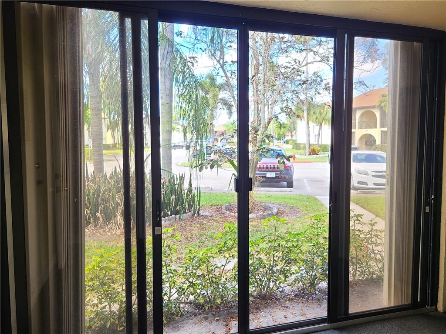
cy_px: 167
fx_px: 335
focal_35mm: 26
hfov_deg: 67.3
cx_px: 223
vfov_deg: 53.1
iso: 50
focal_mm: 5.4
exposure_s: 1/59
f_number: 1.8
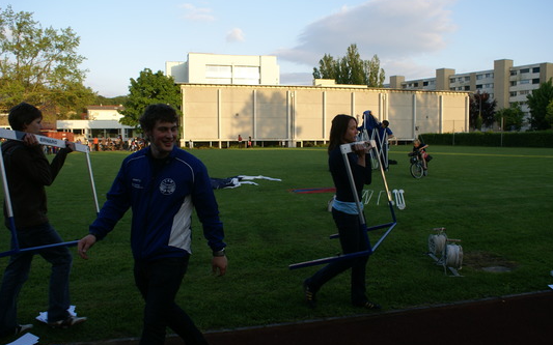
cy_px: 180
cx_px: 278
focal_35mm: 31
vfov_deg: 40.6
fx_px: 467
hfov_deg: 61.2
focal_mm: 20
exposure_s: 1/160
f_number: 4.5
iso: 100
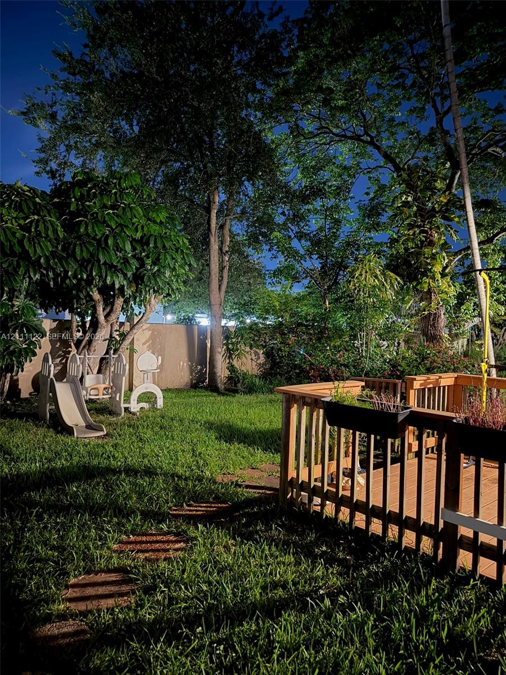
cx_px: 253
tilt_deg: -1.4
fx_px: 468
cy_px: 338
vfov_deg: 71.6
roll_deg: -2.1
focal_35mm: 24
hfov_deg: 56.8
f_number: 1.78
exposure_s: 1/9
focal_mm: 6.76
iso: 2500
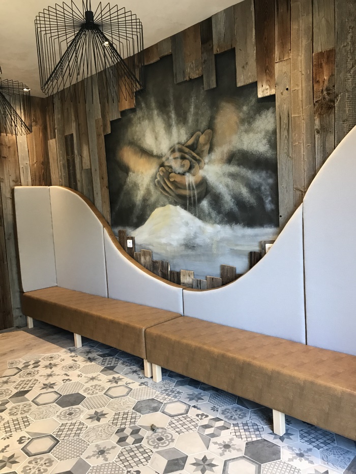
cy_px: 237
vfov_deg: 63.4
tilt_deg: -5.0
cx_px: 178
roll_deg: +2.8
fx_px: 384
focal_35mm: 28
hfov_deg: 49.8
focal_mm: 3.99
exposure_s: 1/25
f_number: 1.8
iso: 40
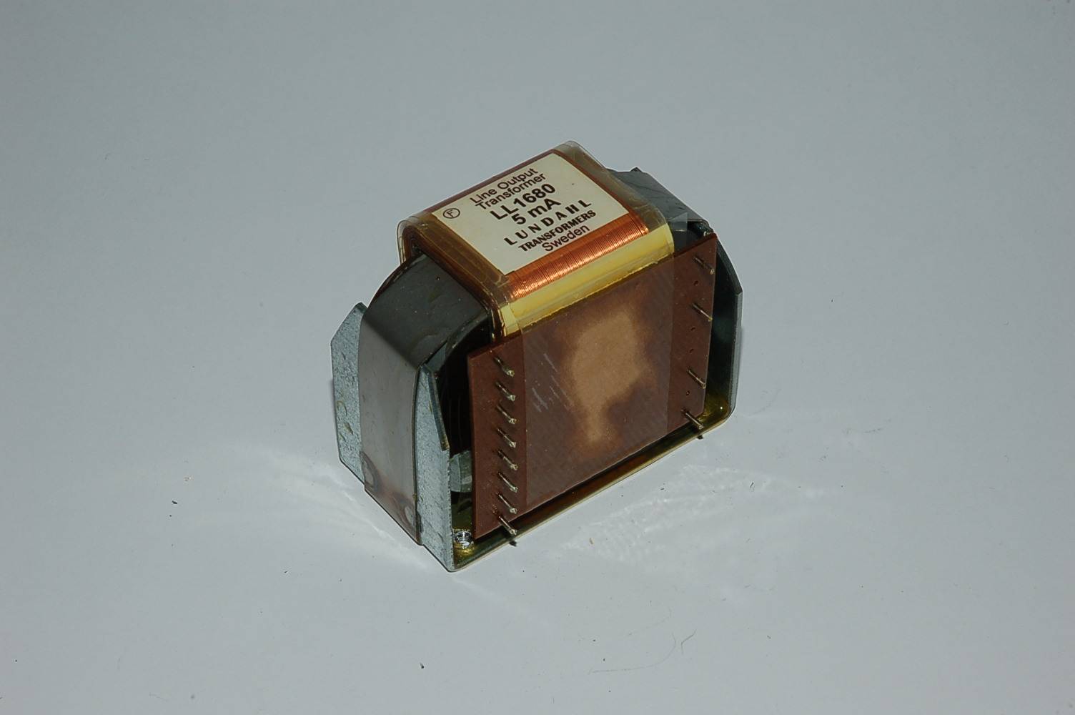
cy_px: 358
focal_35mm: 105
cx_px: 538
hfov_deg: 19.5
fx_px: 3133
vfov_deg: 13.0
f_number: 22
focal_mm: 70
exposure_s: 1/60
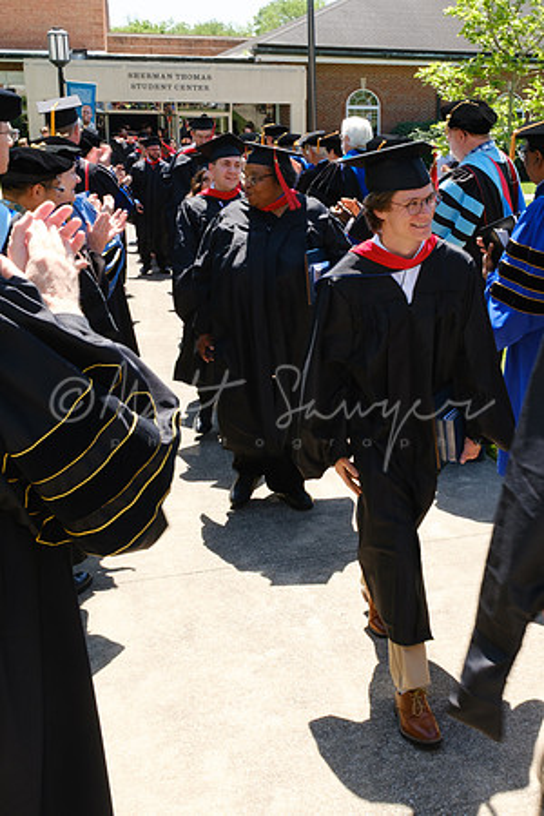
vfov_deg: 46.5
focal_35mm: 42
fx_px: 946
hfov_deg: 31.6
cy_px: 343
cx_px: 394
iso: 200
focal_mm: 16
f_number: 10
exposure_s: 1/60
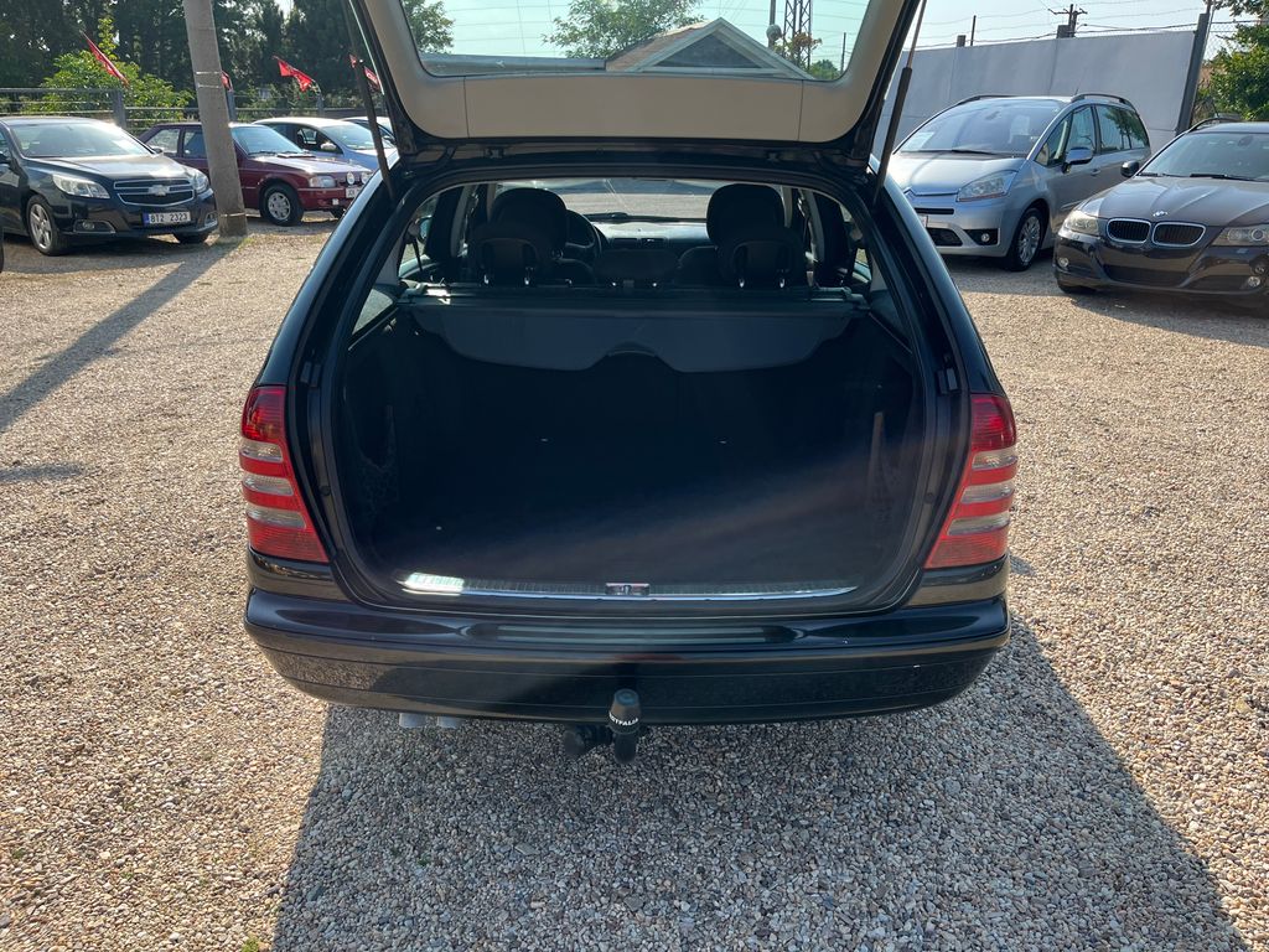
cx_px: 634
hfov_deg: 67.3
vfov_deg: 53.1
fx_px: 953
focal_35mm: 26
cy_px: 476
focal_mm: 5.1
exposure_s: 1/1339
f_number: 1.6
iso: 50
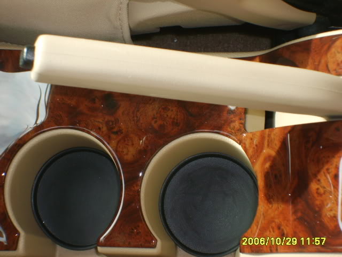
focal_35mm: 105
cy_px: 128
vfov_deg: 14.1
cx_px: 171
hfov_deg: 18.7
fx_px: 1037
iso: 100
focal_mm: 17.4
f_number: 4.9
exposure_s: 1/60
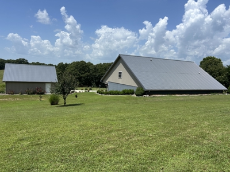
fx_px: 173
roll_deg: -3.0
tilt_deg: -6.9
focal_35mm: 26
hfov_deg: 67.3
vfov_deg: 53.1
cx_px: 115
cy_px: 86
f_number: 1.5
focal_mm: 5.7
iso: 50
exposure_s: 1/5319
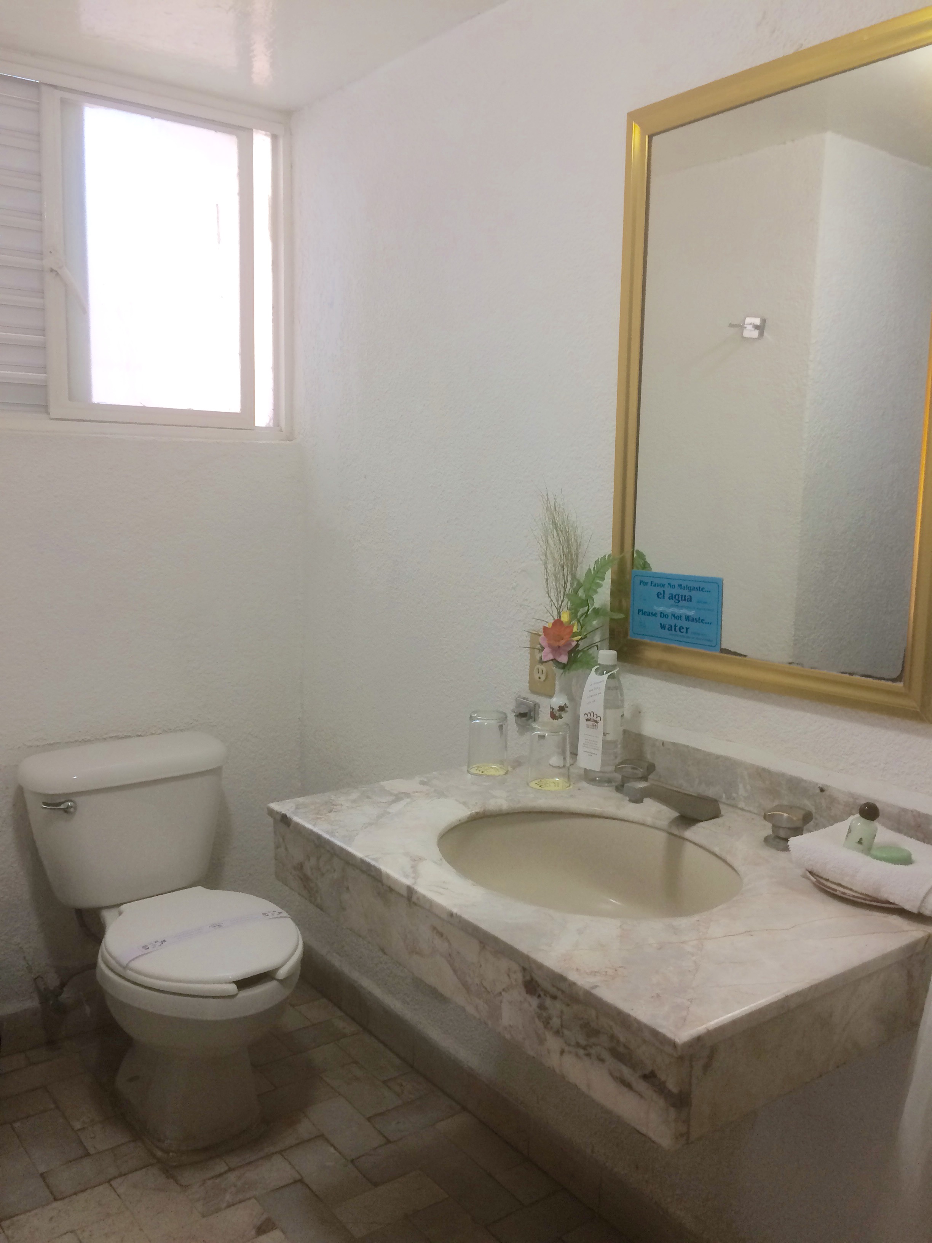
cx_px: 466
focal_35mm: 29
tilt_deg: -7.2
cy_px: 622
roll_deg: +0.5
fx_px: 1041
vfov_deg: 61.7
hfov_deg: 48.2
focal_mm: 4.15
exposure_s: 1/30
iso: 50
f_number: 2.2
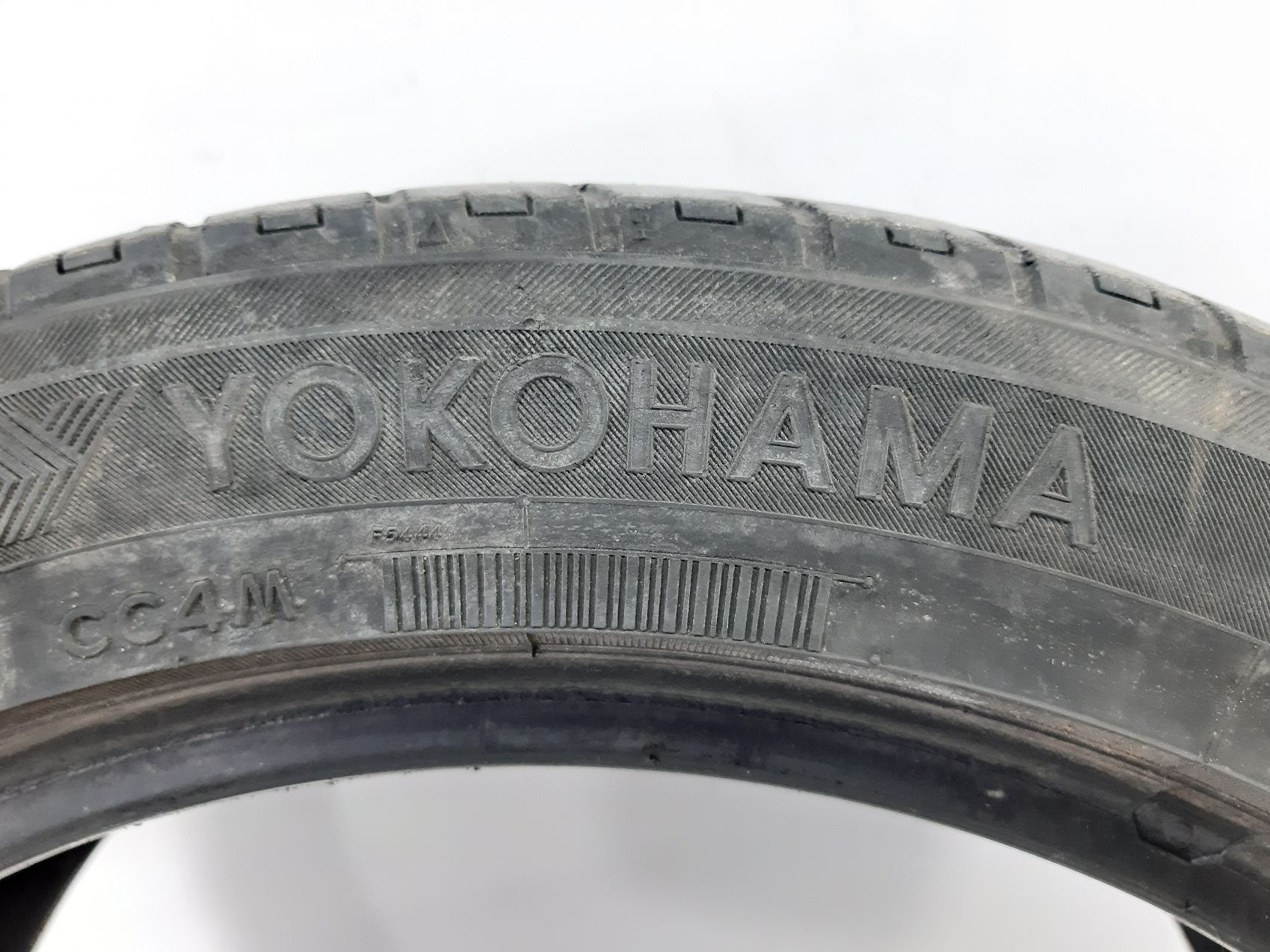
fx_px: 991
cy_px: 476
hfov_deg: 65.3
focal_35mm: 27
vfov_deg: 51.3
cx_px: 635
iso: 400
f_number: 1.7
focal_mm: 3.93
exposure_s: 1/50
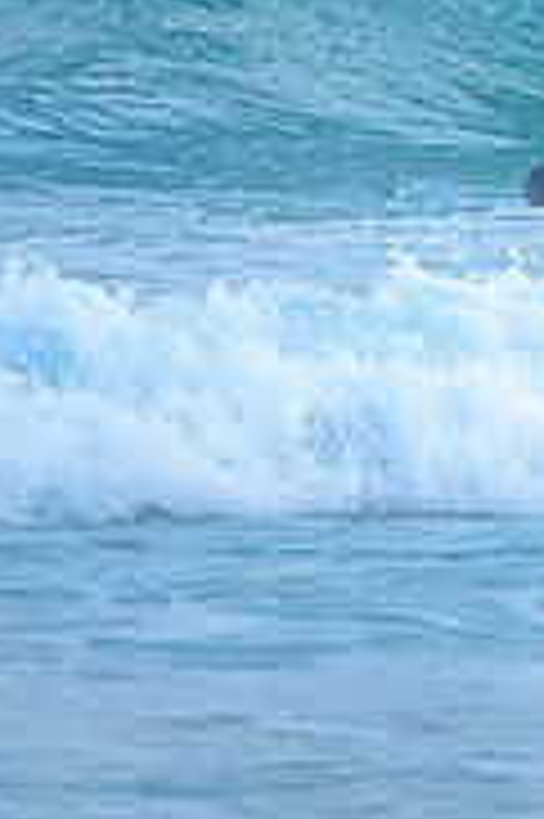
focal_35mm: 1564
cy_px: -122
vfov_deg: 1.3
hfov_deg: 0.9
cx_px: 1193
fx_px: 35516
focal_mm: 400
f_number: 5.6
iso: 720
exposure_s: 1/1250
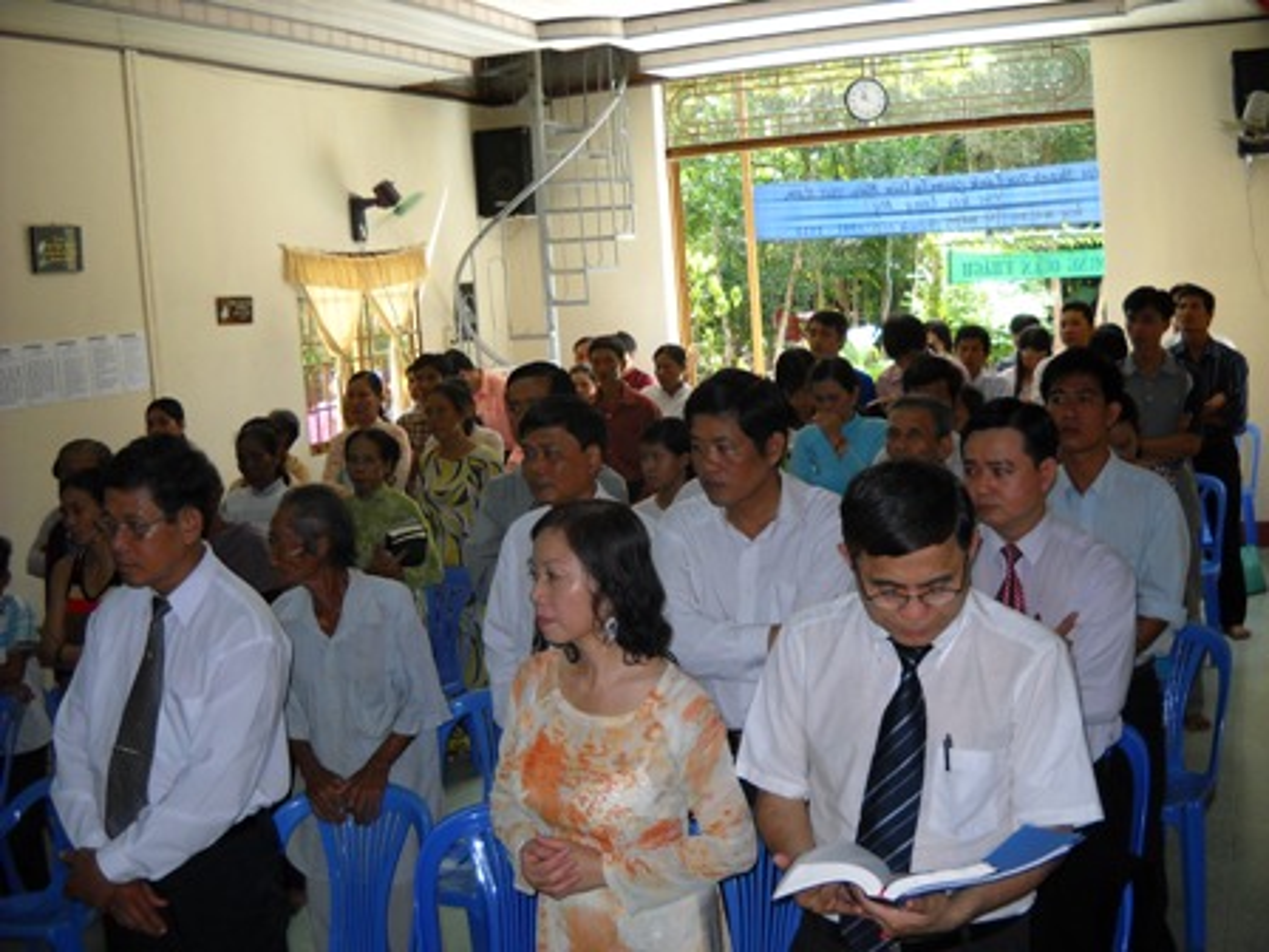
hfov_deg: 45.8
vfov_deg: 35.1
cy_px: 476
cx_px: 634
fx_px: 1503
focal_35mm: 41
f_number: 3.1
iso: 135
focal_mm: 6.72
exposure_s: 1/60
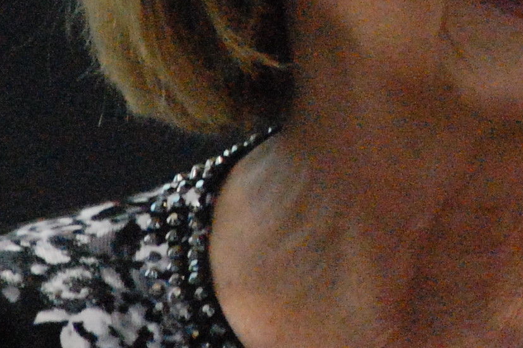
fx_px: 15837
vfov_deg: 1.3
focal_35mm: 1091
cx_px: 420
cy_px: -47
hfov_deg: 1.9
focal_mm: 200
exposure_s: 1/60
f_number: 5.6
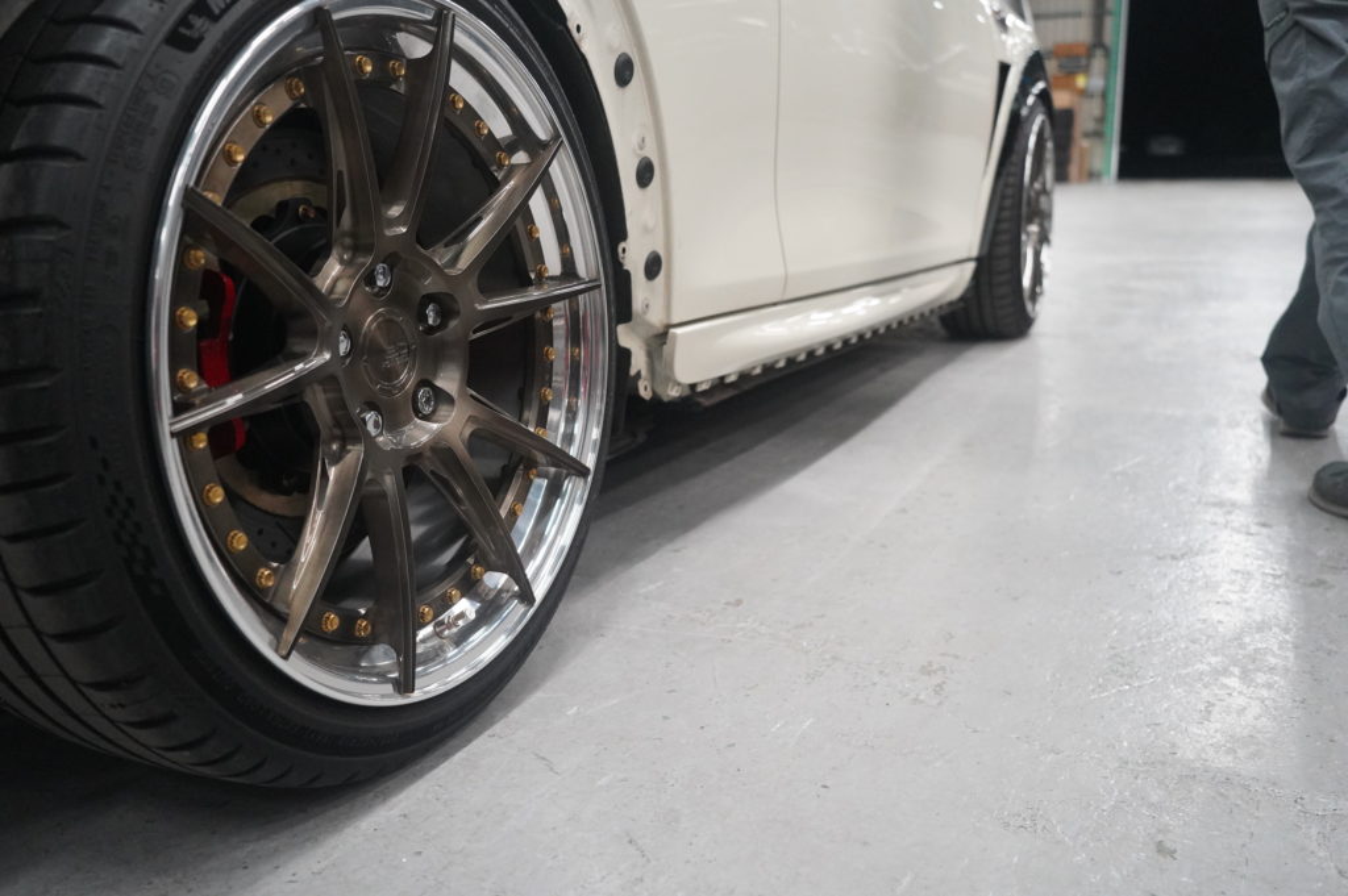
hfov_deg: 57.3
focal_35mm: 33
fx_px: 1235
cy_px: 448
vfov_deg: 39.9
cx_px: 674
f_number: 4.5
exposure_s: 1/160
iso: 10000
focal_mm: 33
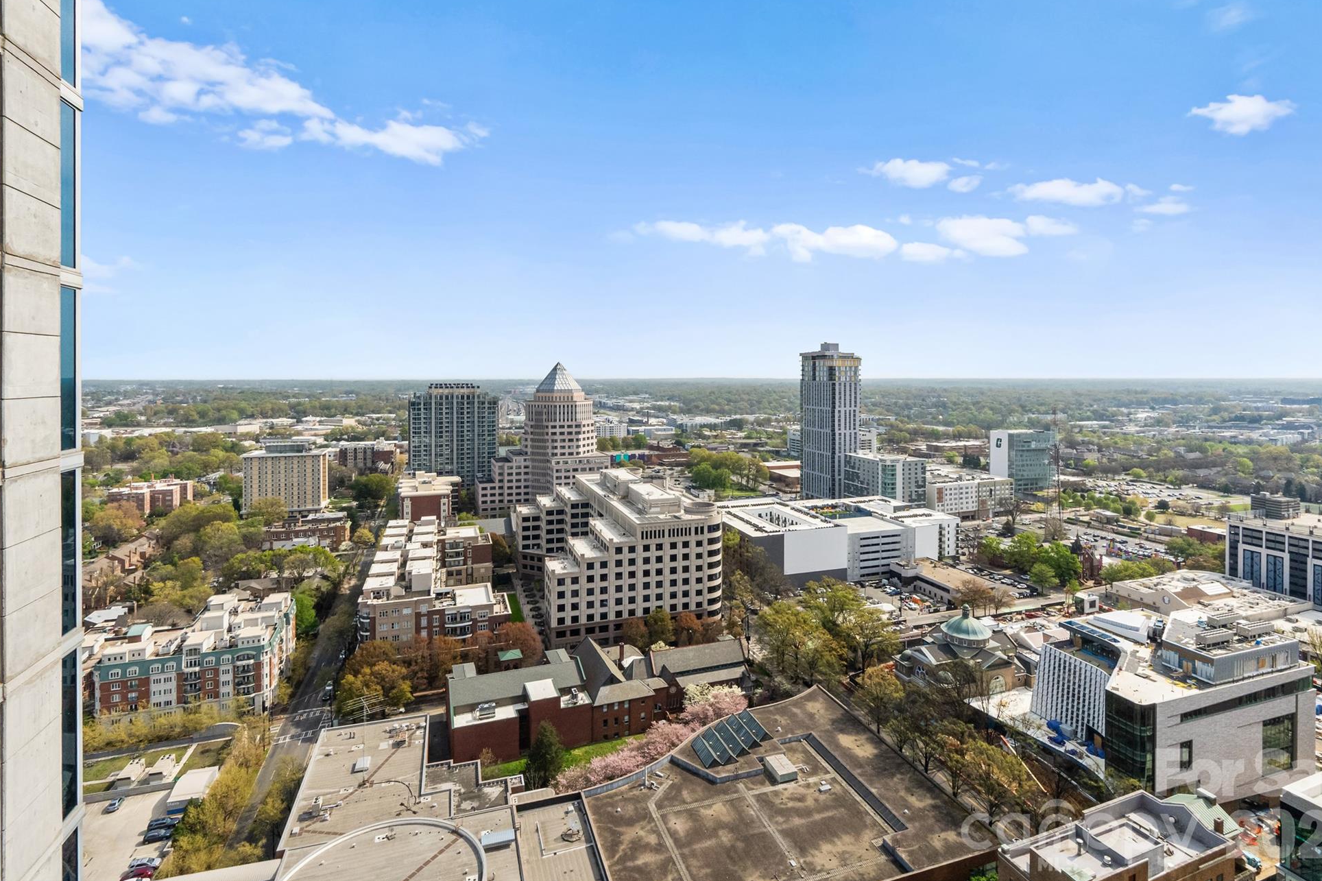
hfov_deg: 91.5
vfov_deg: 68.7
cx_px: 671
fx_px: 644
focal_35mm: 18
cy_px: 415
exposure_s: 1/1250
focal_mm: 11
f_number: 11
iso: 800
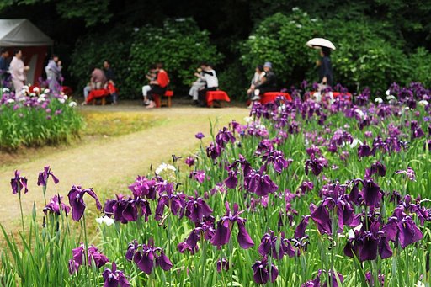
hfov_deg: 39.6
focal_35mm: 50
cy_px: 144
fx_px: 598
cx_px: 216
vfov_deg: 27.0
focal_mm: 50
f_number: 5.6
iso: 400
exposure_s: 1/1250
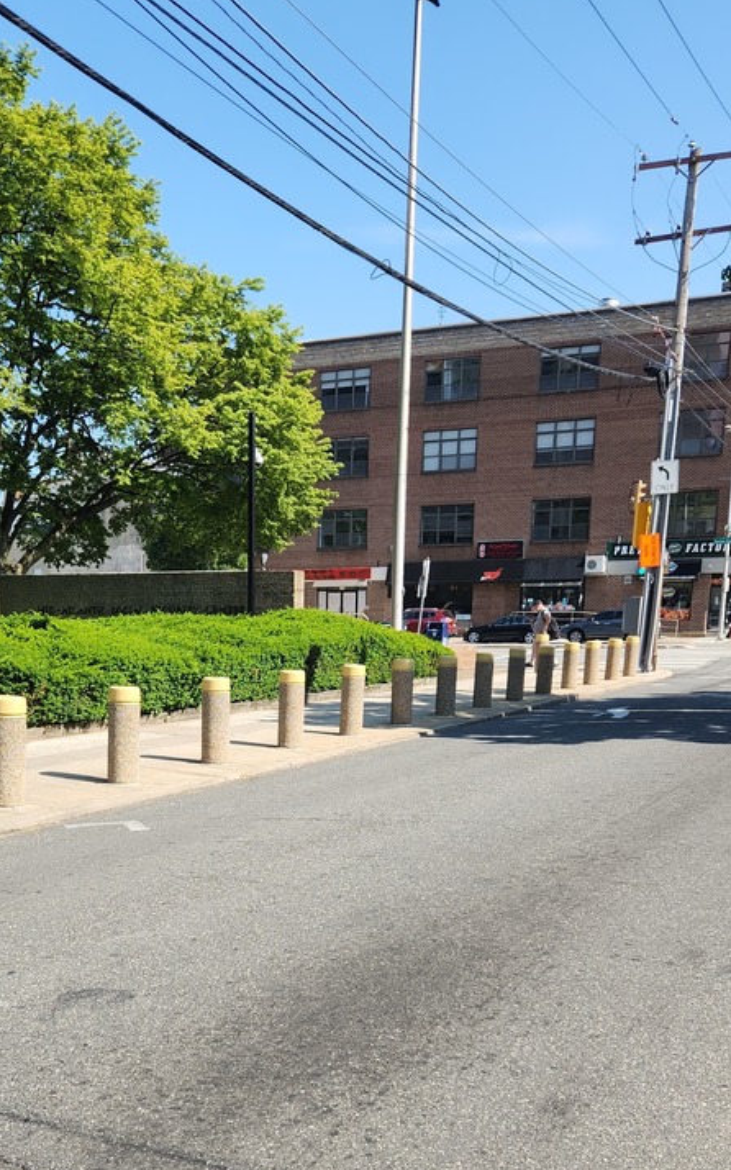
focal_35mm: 41
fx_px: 1307
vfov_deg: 46.7
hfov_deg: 30.9
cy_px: 860
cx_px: 211
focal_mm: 5.4
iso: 20
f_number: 1.8
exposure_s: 1/883
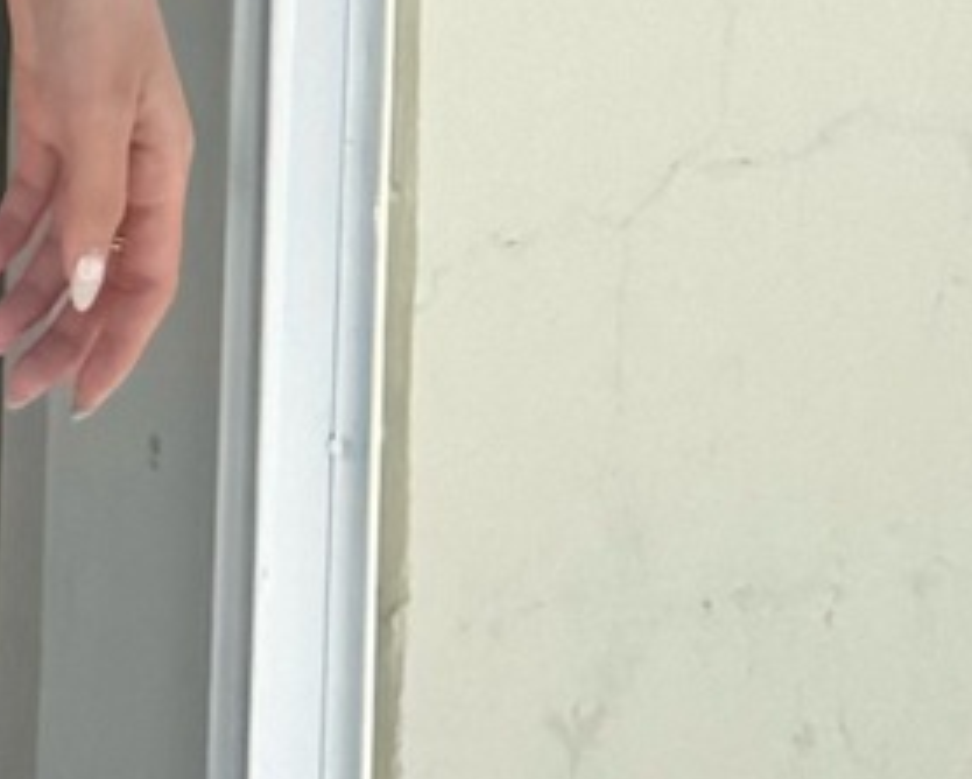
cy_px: -2575
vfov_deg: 6.1
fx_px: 5817
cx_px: -549
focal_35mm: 202
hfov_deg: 9.3
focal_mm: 6.76
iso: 80
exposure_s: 1/3597
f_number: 1.78
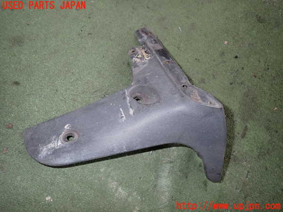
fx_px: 204
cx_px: 142
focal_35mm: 25
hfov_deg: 69.4
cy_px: 106
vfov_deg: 54.9
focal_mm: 4.5
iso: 100
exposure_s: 1/30
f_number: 5.6
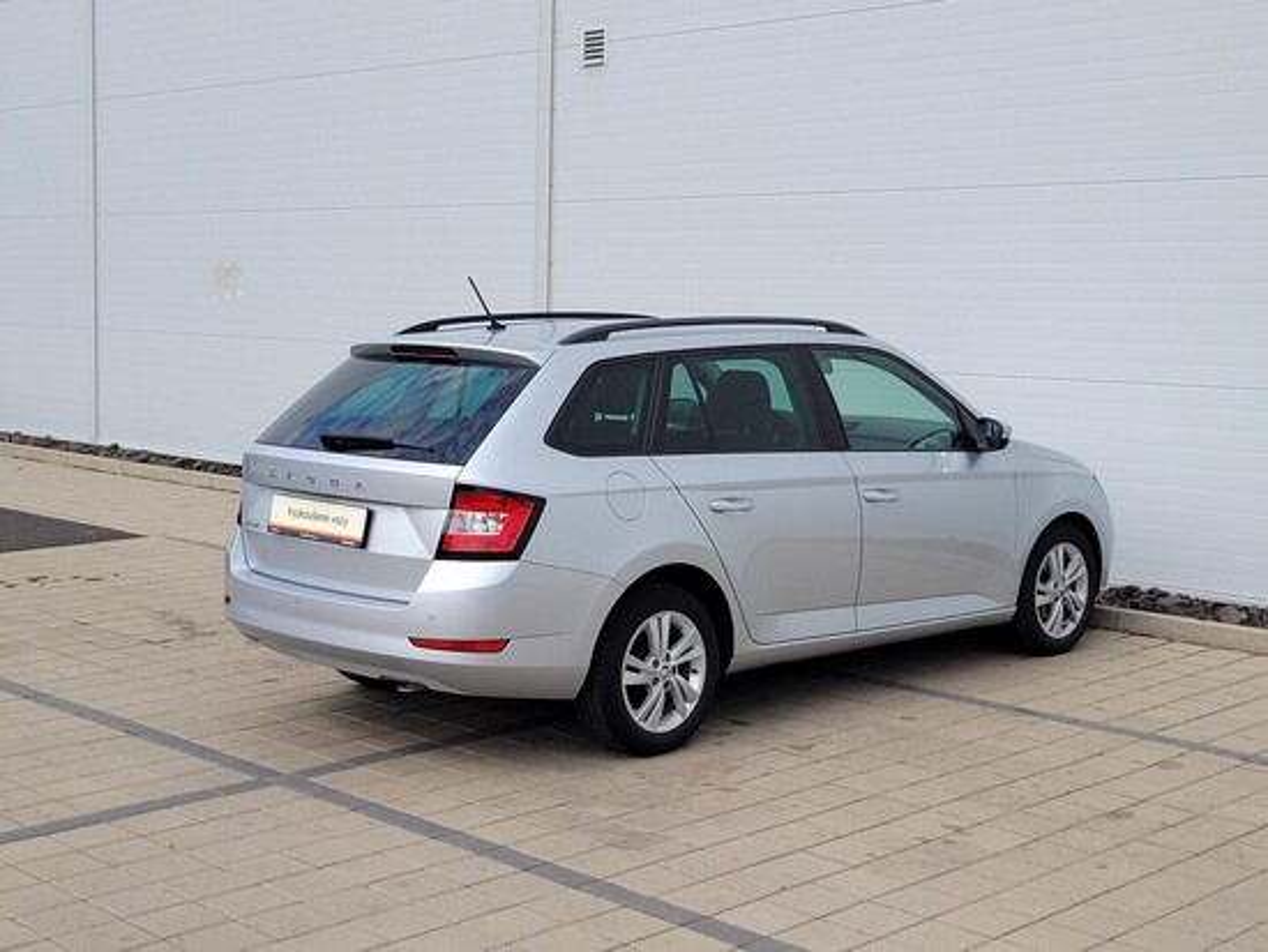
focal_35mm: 26
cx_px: 634
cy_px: 476
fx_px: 953
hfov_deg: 67.3
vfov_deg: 53.1
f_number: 1.8
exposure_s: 1/2302
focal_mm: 5.4
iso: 40
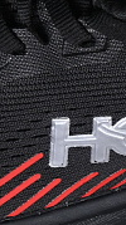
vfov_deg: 4.5
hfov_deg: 2.5
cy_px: -80
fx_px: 2836
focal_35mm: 475
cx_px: 93
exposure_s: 1/60
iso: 160
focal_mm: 50
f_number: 6.3
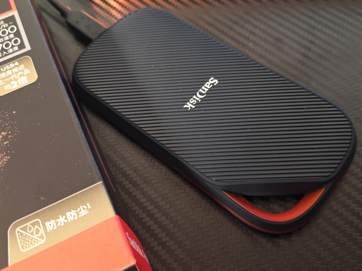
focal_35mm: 34
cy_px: 136
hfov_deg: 54.0
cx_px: 181
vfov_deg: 41.8
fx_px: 356
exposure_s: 1/25
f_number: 1.9
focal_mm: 6.12
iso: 3200
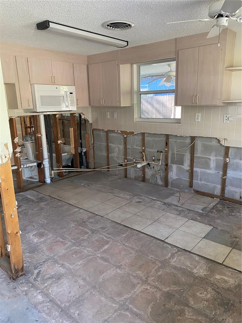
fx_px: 242
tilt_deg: -12.9
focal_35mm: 26
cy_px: 162
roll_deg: +1.2
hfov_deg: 53.1
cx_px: 121
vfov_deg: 67.3
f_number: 1.8
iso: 160
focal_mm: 4.25
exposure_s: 1/60
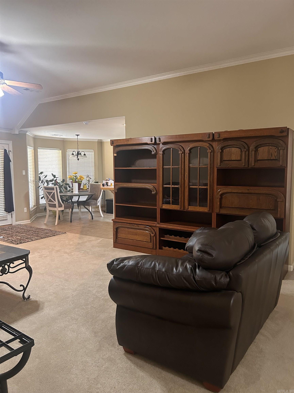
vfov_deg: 67.3
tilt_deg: -5.4
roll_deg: +0.2
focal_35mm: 26
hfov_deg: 53.1
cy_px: 196
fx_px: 294
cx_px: 147
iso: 400
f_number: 1.5
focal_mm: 5.7
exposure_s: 1/60
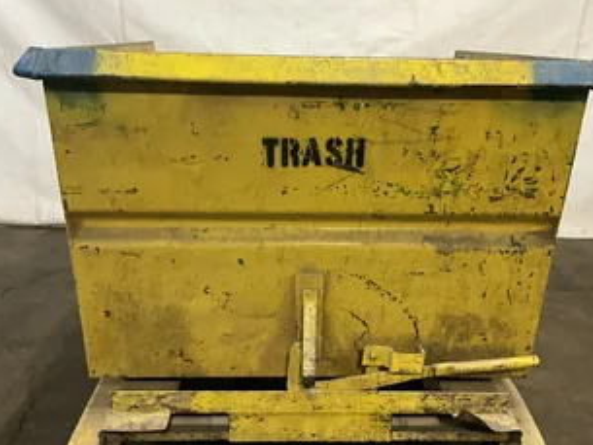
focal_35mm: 38
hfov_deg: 48.9
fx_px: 651
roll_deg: -1.0
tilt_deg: -19.9
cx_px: 315
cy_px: 239
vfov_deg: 37.7
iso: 320
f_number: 1.8
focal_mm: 3
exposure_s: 1/57
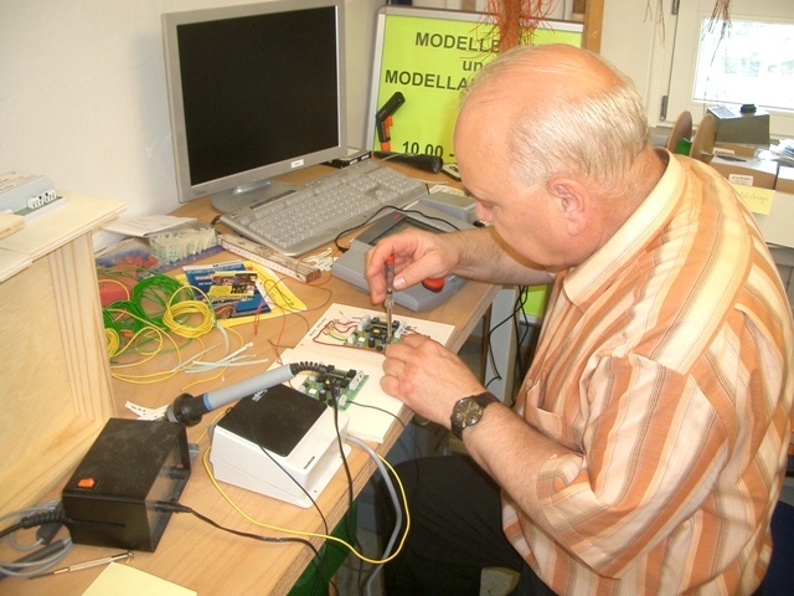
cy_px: 298
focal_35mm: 35
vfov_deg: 40.7
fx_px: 803
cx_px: 397
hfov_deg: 52.6
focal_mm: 5.8
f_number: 2.6
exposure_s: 1/40
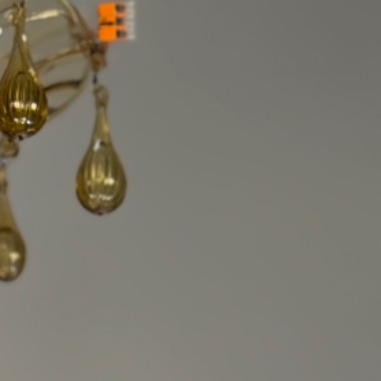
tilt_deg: +19.5
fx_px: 2279
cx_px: -55
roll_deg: +1.0
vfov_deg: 9.1
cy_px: 730
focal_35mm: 183
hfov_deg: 9.4
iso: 100
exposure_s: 1/100
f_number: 1.78
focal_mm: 6.76
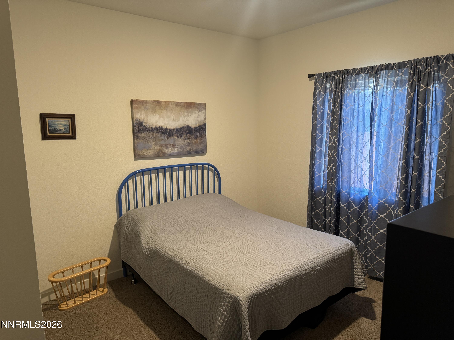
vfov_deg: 56.8
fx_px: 315
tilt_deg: -8.7
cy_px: 170
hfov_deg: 71.6
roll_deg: +0.4
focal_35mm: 24
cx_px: 227
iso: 400
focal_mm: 6.76
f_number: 1.78
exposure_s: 1/60
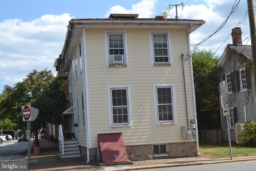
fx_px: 363
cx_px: 128
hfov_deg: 38.9
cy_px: 86
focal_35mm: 51
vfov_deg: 26.5
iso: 100
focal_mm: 34
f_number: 7.1
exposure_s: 1/200
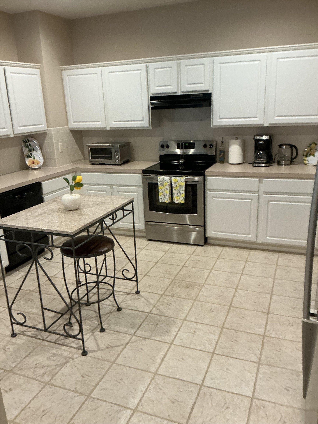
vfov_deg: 61.7
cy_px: 212
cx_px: 159
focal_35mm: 29
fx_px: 355
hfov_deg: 48.2
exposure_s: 1/60
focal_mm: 3
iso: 200
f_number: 1.8
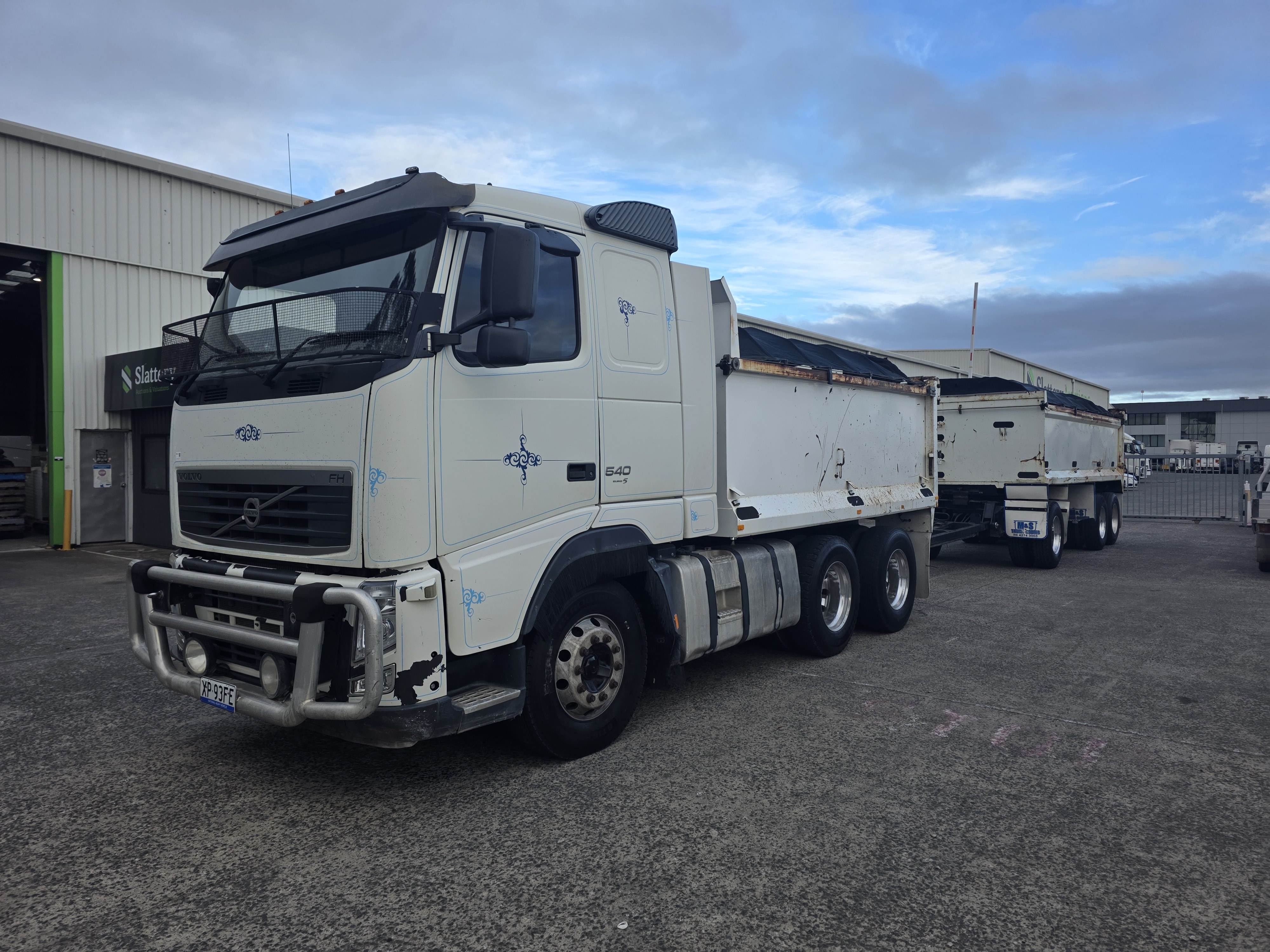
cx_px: 635
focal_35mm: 23
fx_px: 844
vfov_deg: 58.9
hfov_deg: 73.9
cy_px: 476
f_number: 1.7
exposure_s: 1/1884
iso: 80
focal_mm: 6.3
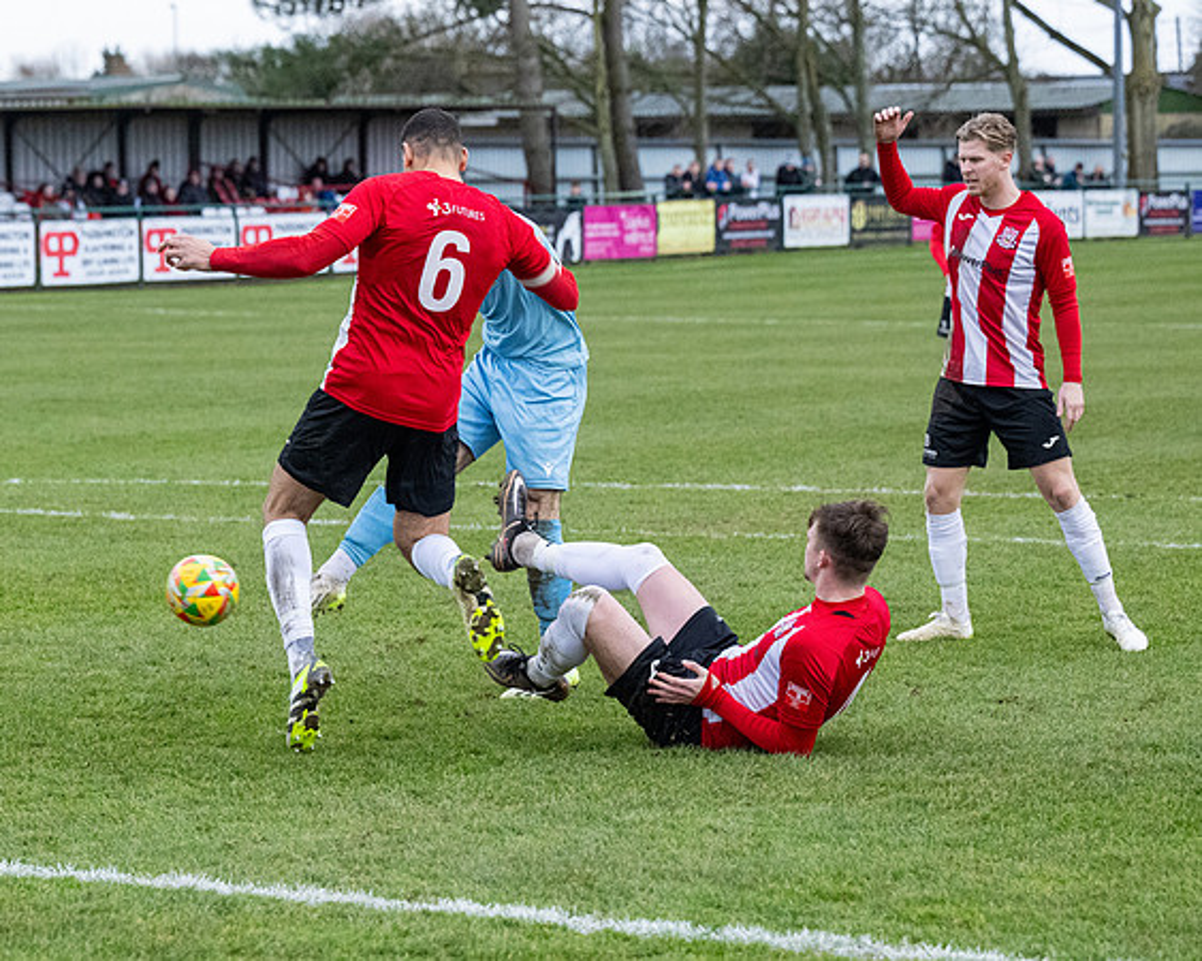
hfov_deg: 13.6
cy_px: 653
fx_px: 5041
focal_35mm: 142
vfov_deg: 10.9
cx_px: 307
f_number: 4
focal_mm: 89
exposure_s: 1/1250
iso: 4000
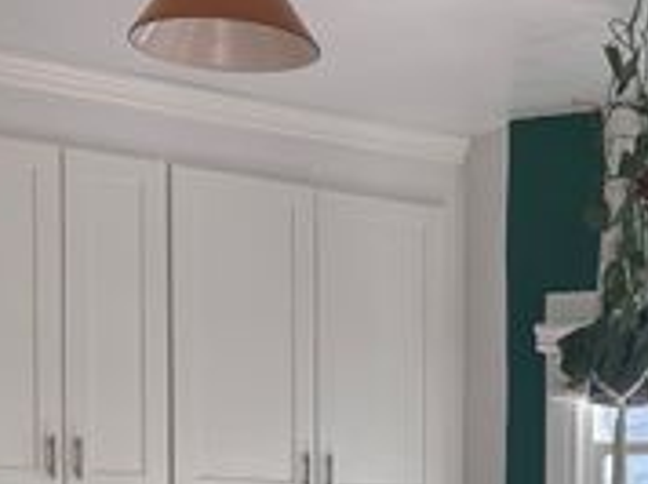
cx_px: 586
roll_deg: -1.1
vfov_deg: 17.1
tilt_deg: -3.3
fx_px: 1514
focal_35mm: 81
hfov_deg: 23.5
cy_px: 633
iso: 80
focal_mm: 6.86
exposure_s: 1/494
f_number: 1.78
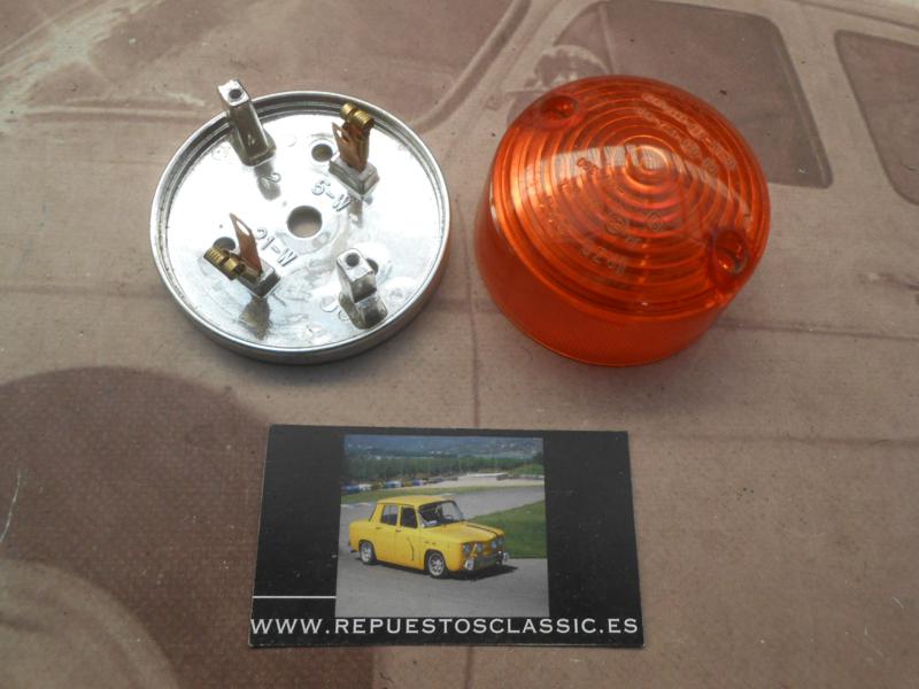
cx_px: 460
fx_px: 690
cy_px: 344
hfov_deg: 67.3
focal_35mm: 26
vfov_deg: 53.1
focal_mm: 4.6
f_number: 3.5
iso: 125
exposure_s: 1/30
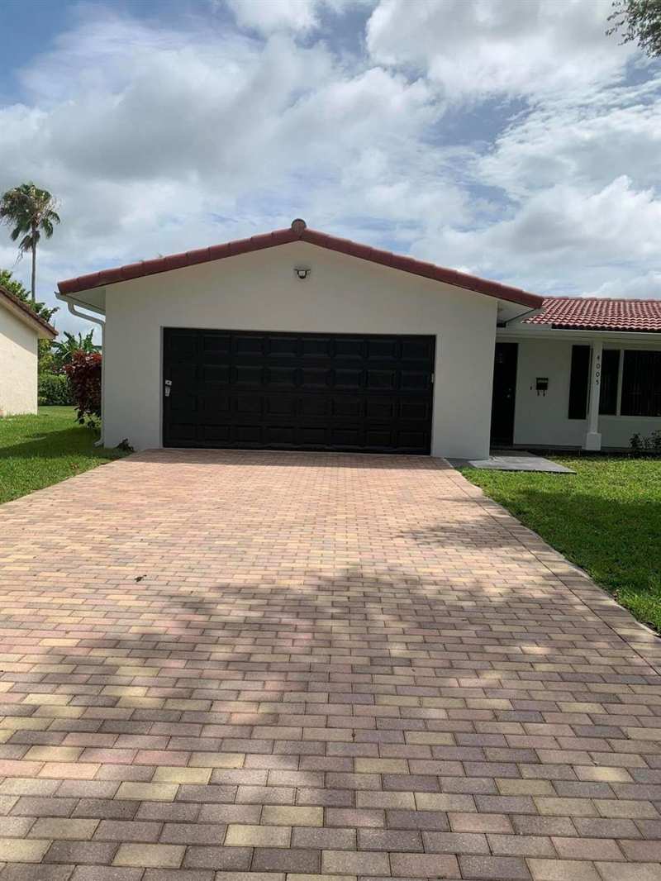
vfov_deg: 67.3
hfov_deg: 53.1
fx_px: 662
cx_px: 330
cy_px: 440
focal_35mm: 26
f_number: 1.8
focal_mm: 4.25
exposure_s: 1/4464
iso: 25
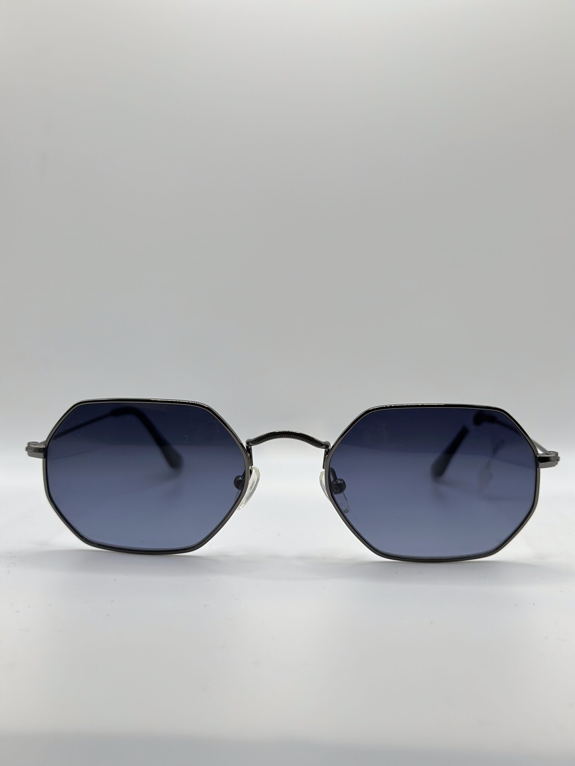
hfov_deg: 30.3
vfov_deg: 39.7
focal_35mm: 48
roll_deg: -2.2
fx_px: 1063
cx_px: 288
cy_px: 383
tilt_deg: -9.8
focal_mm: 6.86
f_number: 1.78
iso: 80
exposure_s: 1/549
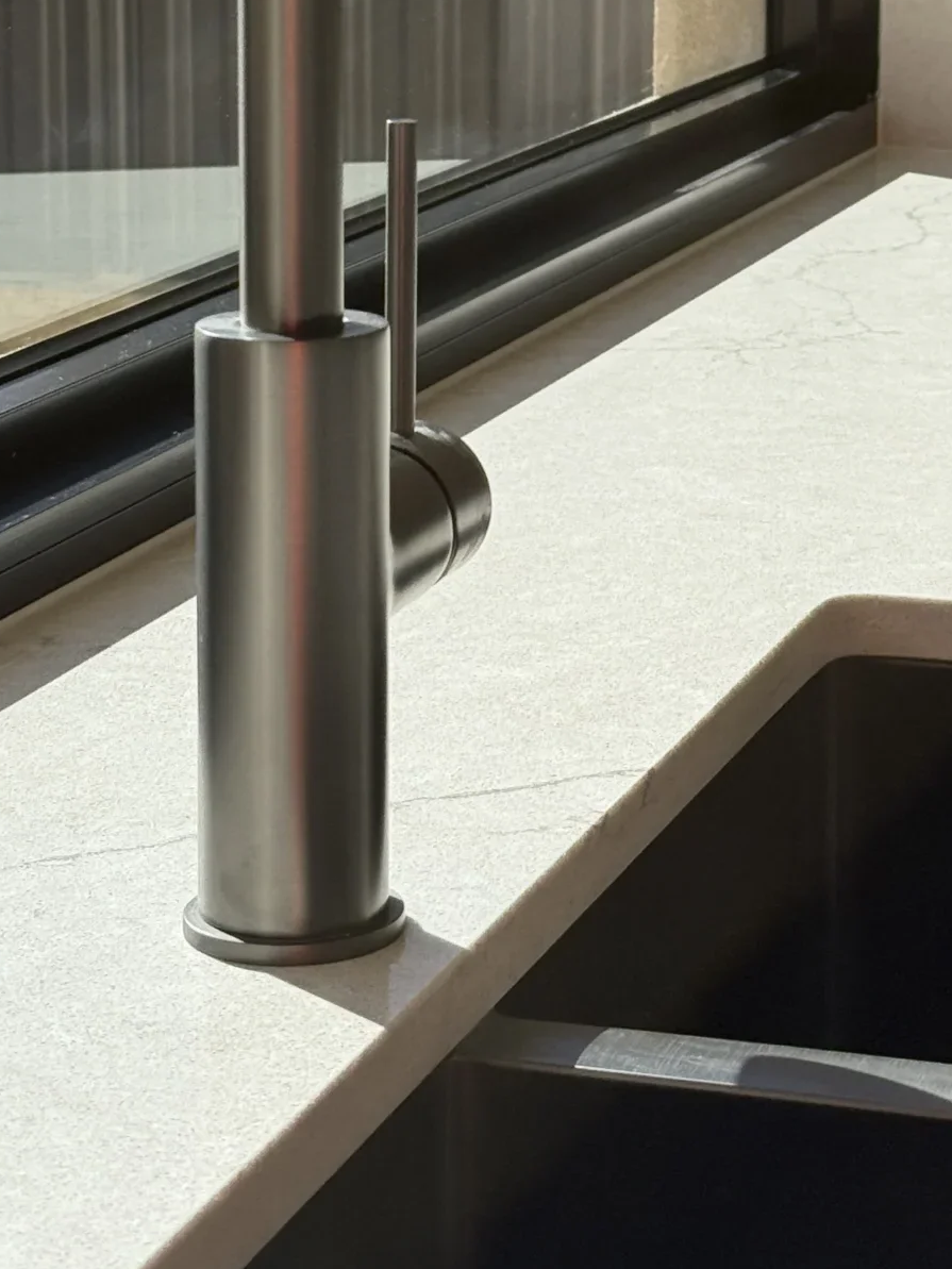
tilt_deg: -8.6
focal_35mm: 103
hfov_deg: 14.3
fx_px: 3776
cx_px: 716
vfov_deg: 18.9
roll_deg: -2.0
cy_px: 218
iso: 80
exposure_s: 1/4878
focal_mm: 6.76
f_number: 1.78
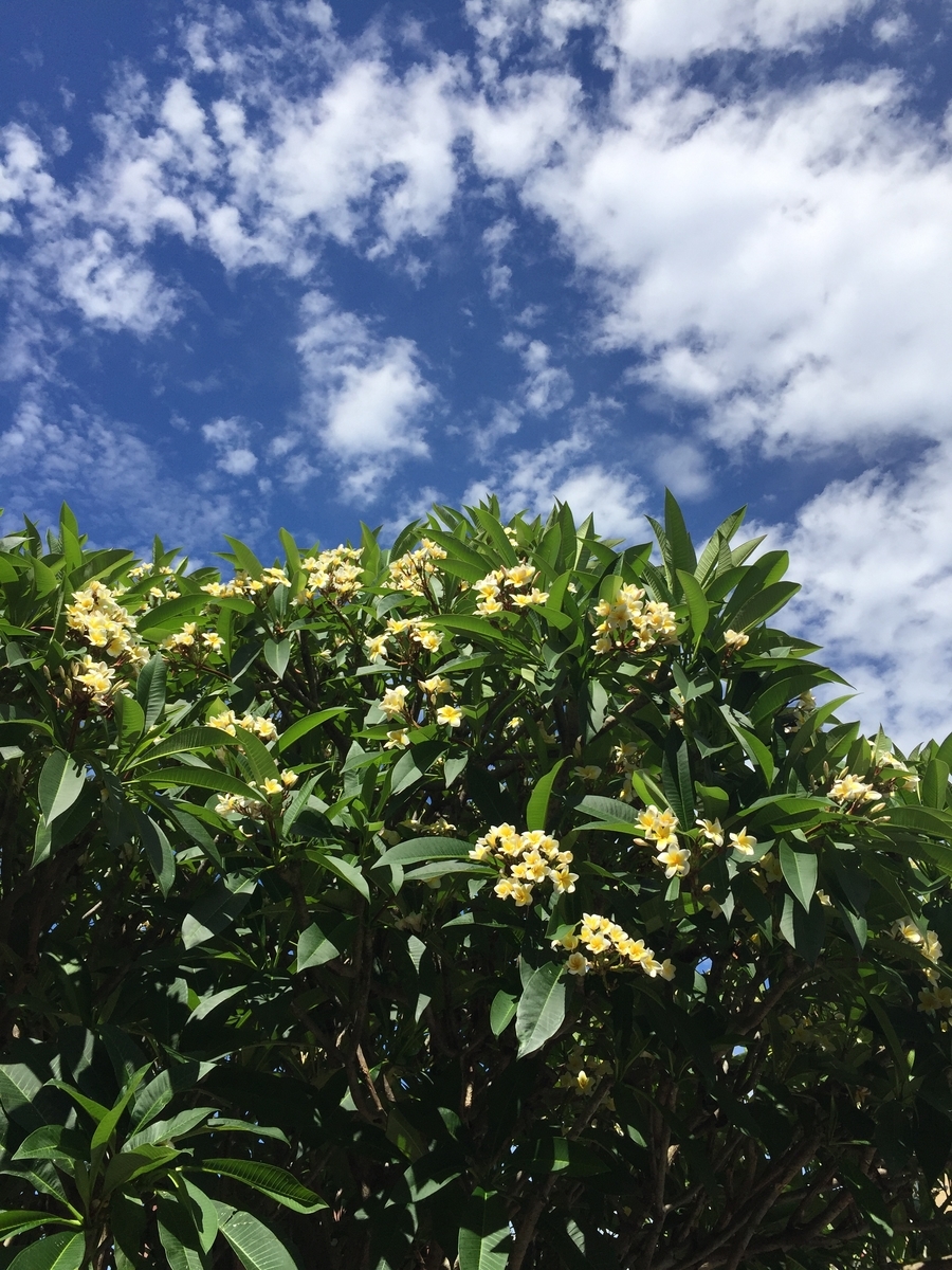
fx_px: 1063
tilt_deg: +39.8
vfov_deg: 61.7
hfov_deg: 48.2
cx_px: 476
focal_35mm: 29
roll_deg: -1.4
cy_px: 635
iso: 32
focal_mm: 4.15
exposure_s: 1/2825
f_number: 2.2
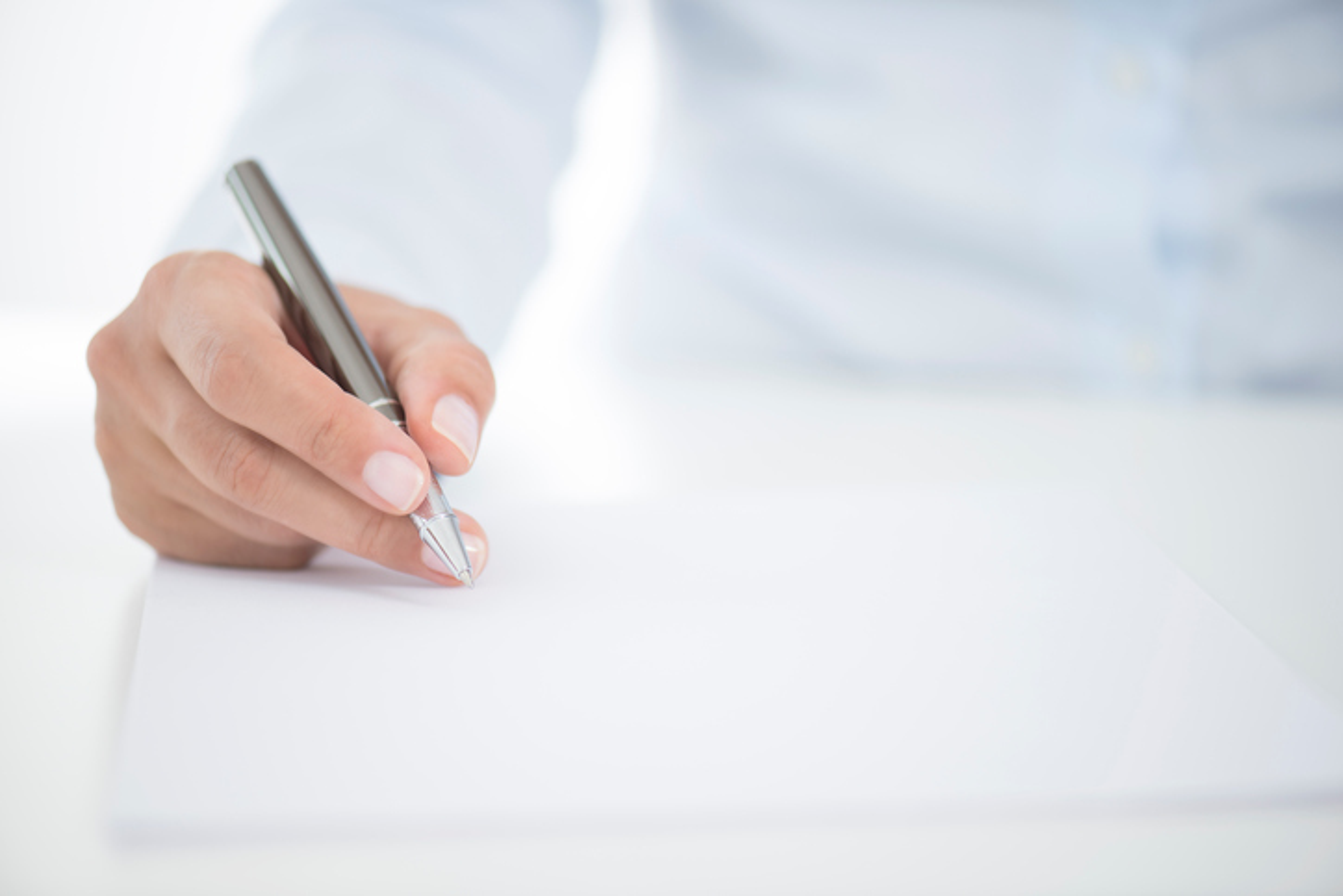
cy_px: 448
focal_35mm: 105
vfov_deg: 13.0
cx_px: 672
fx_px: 3918
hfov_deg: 19.5
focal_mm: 105
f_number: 3.2
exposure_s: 1/125
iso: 100
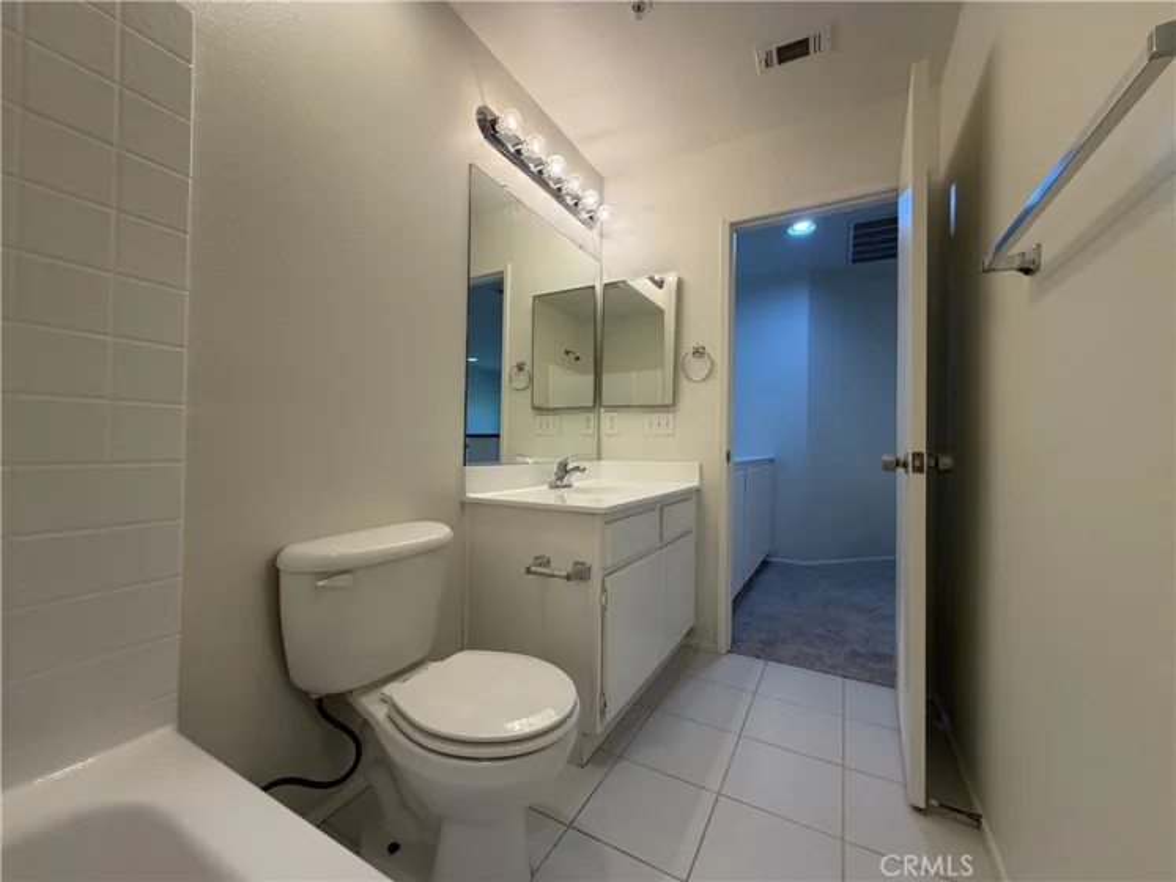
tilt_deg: +0.2
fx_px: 476
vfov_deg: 85.7
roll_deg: -0.3
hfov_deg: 102.1
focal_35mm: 14
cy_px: 441
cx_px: 588
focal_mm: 2.22
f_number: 2.2
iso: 125
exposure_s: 1/120
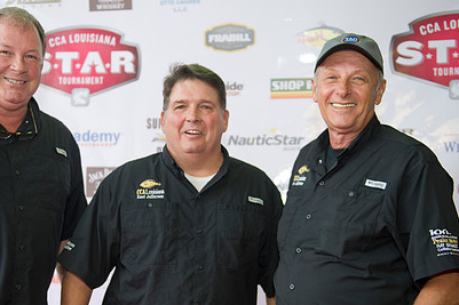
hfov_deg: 36.2
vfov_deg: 24.6
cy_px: 172
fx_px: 701
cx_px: 191
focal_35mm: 55
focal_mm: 38
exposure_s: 1/125
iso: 640
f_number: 2.8
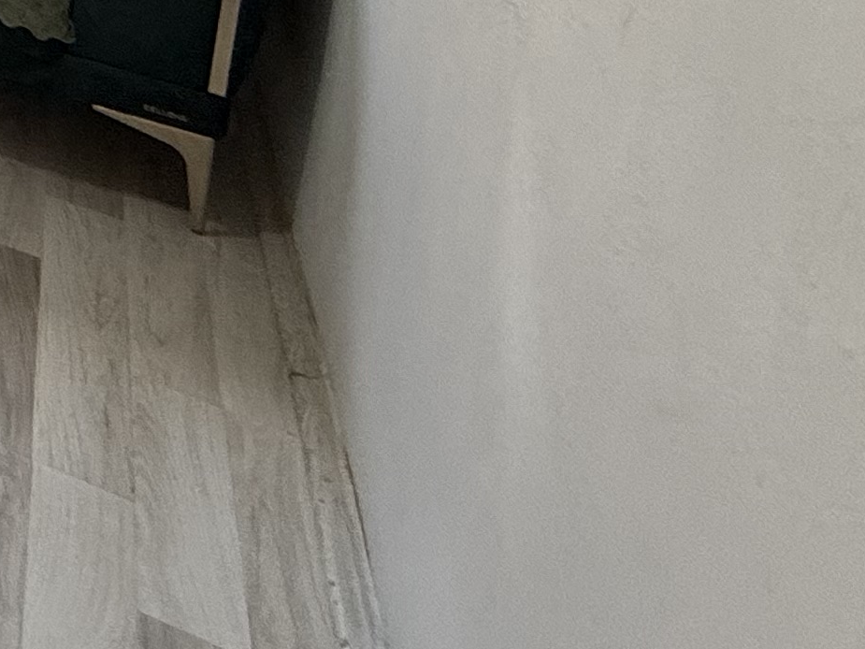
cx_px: -940
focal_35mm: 61
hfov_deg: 18.2
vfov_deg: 17.9
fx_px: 1524
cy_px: -594
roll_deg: -4.3
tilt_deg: -4.5
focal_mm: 2.22
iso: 125
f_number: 2.2
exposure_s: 1/100
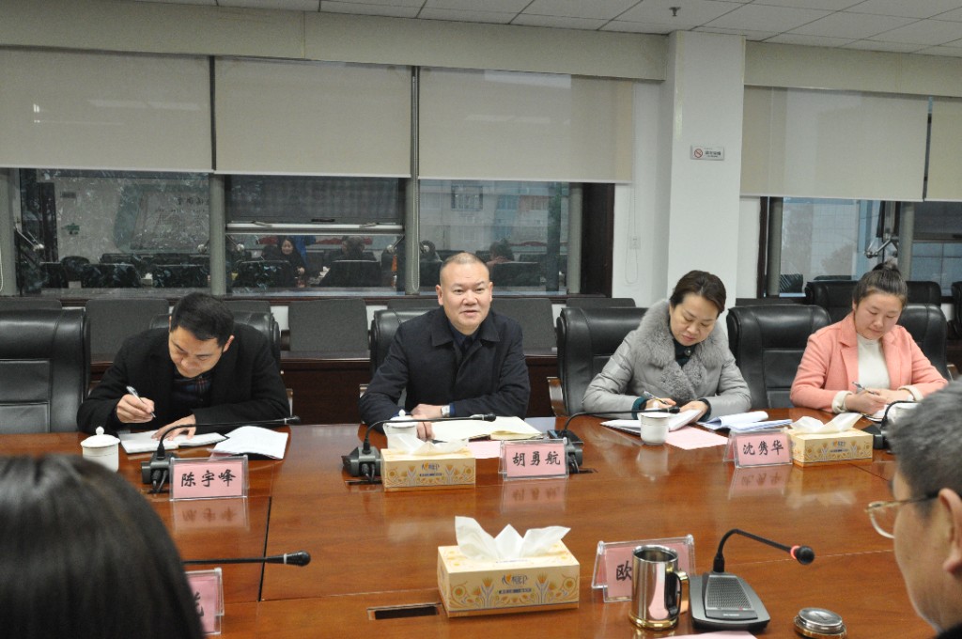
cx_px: 481
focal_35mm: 36
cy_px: 320
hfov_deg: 53.2
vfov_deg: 36.8
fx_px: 961
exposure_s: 1/125
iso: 2000
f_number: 5.6
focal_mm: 24
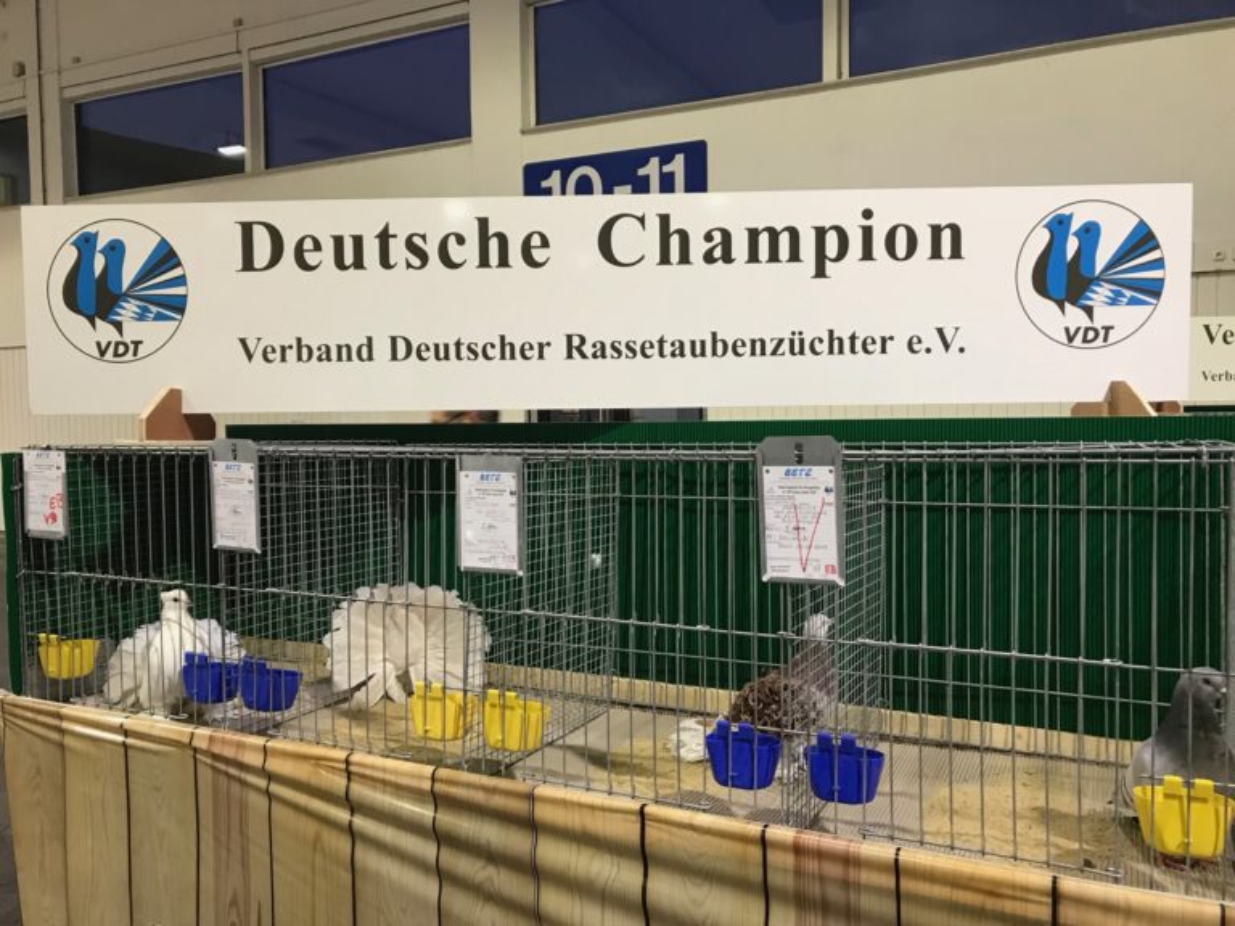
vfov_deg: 49.7
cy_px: 463
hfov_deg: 63.4
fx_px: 999
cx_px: 618
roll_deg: +1.3
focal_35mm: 28
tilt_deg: -1.9
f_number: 1.8
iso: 50
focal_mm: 3.99
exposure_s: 1/17
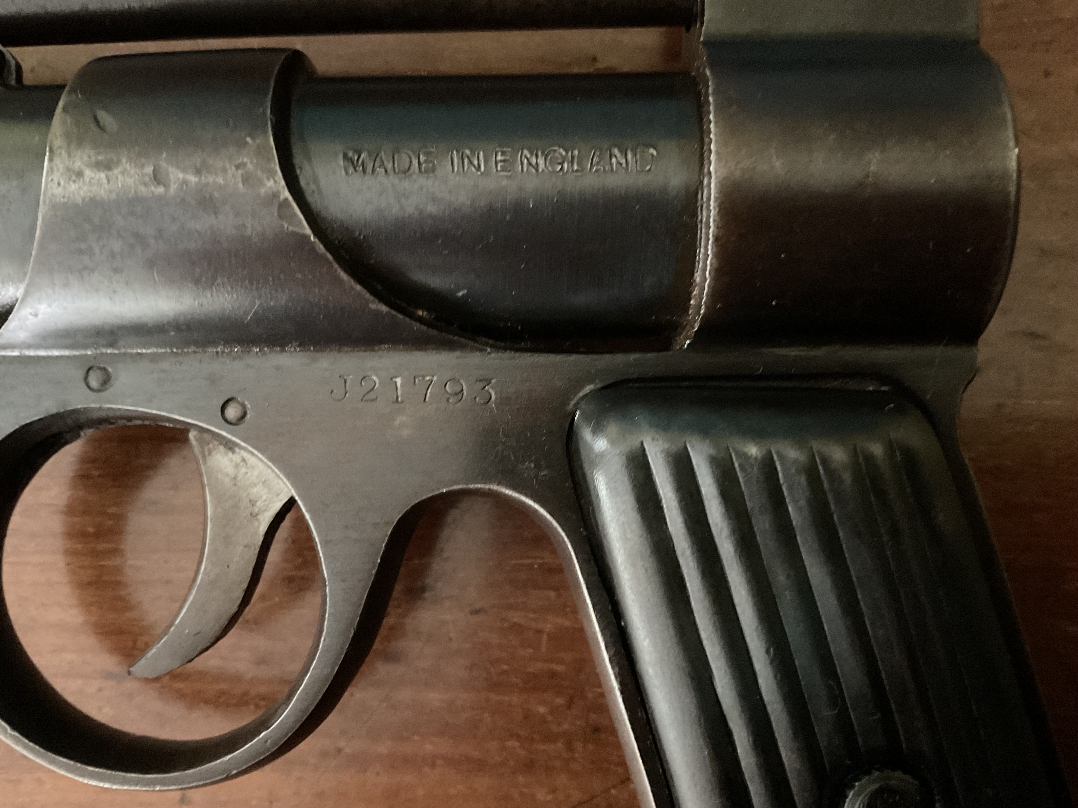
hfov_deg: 61.7
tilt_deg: -84.9
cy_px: 404
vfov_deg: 48.2
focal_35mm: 29
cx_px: 539
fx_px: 903
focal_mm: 3
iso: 640
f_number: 1.8
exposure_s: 1/17
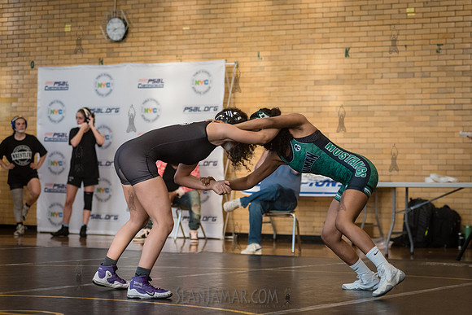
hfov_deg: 20.0
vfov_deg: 13.4
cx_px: 260
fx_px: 1337
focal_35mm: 102
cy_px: 141
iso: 3200
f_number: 3.5
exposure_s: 1/400
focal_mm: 92
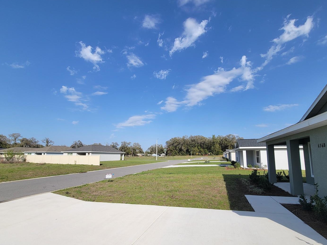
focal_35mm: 15
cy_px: 138
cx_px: 170
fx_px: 142
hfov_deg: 98.1
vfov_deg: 81.3
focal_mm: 2.2
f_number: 2.2
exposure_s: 1/2289
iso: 50
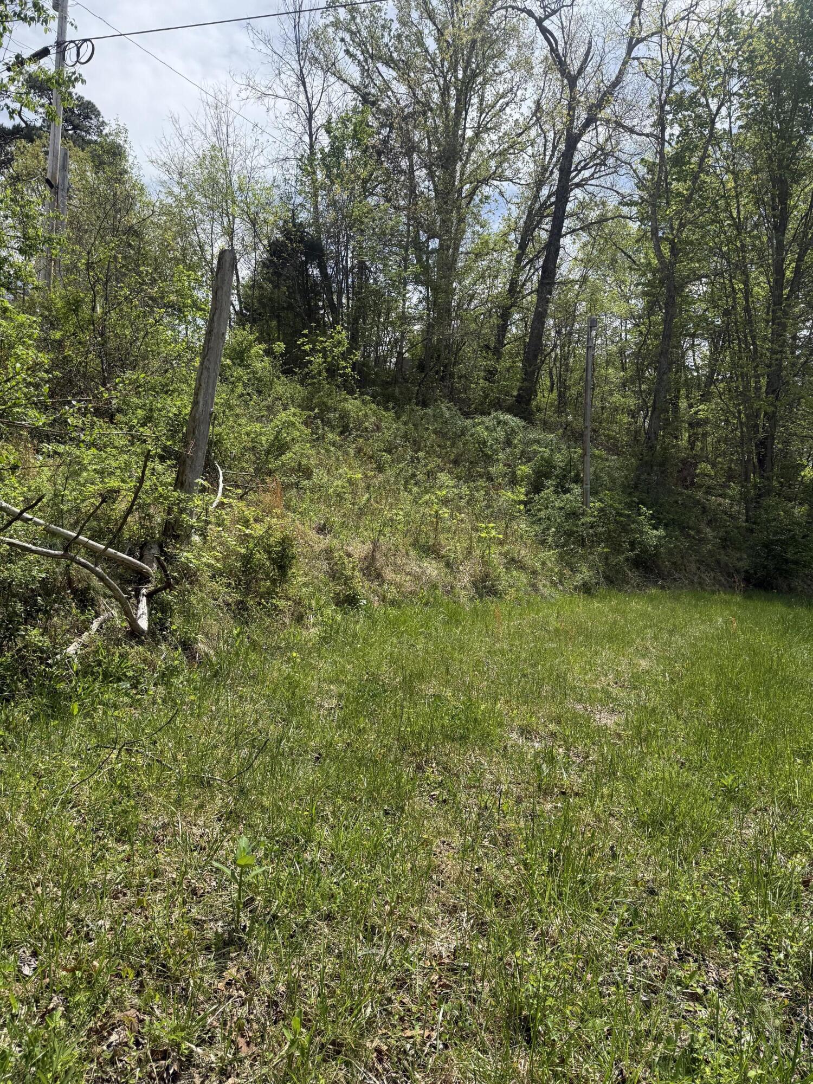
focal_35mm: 24
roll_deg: -3.7
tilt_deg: -2.0
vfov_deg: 71.6
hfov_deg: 56.8
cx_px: 406
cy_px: 542
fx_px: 752
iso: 100
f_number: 1.78
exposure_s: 1/4167
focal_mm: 6.76
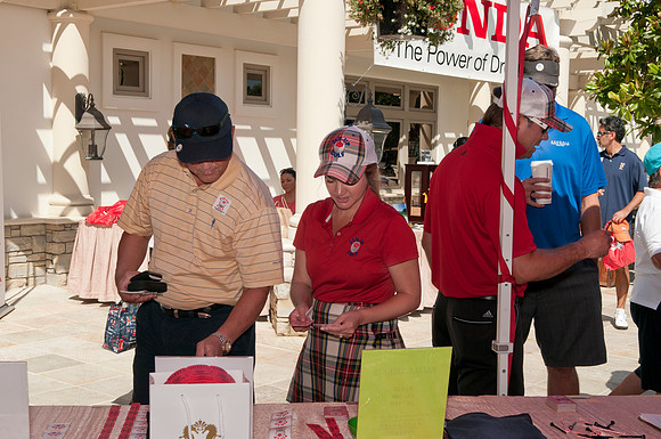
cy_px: 220
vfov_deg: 28.0
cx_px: 330
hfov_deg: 41.2
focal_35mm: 48
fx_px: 880
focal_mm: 32
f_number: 9
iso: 200
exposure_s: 1/320
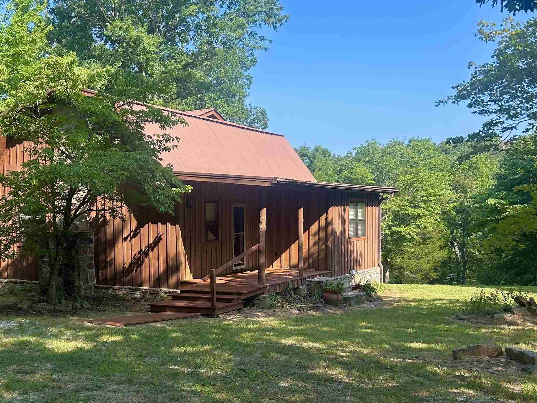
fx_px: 667
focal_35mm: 43
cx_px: 149
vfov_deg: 33.4
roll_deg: +1.6
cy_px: 264
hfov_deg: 42.8
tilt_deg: -4.0
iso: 50
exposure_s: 1/982
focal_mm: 5.7
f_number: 1.5
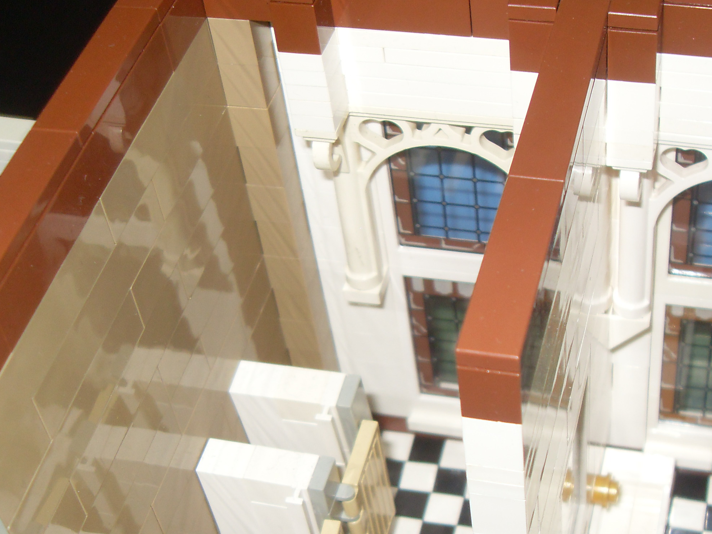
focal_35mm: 61
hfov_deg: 31.2
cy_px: 384
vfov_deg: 23.8
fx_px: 1255
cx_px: 519
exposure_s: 1/45
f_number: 2.8
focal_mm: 6.3
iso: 100
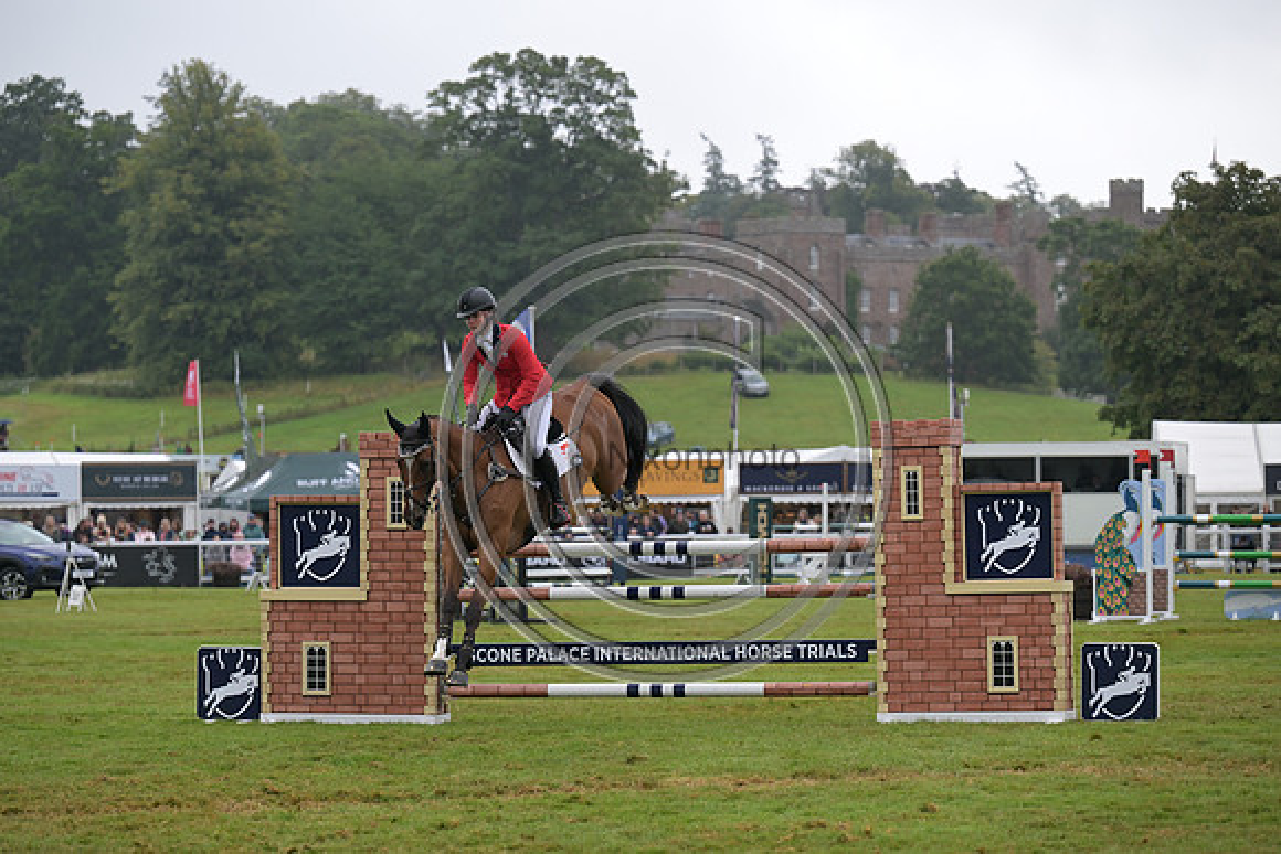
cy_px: 427
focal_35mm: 125
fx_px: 4449
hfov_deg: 16.4
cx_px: 640
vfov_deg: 11.0
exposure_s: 1/1250
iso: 500
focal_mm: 125
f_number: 4
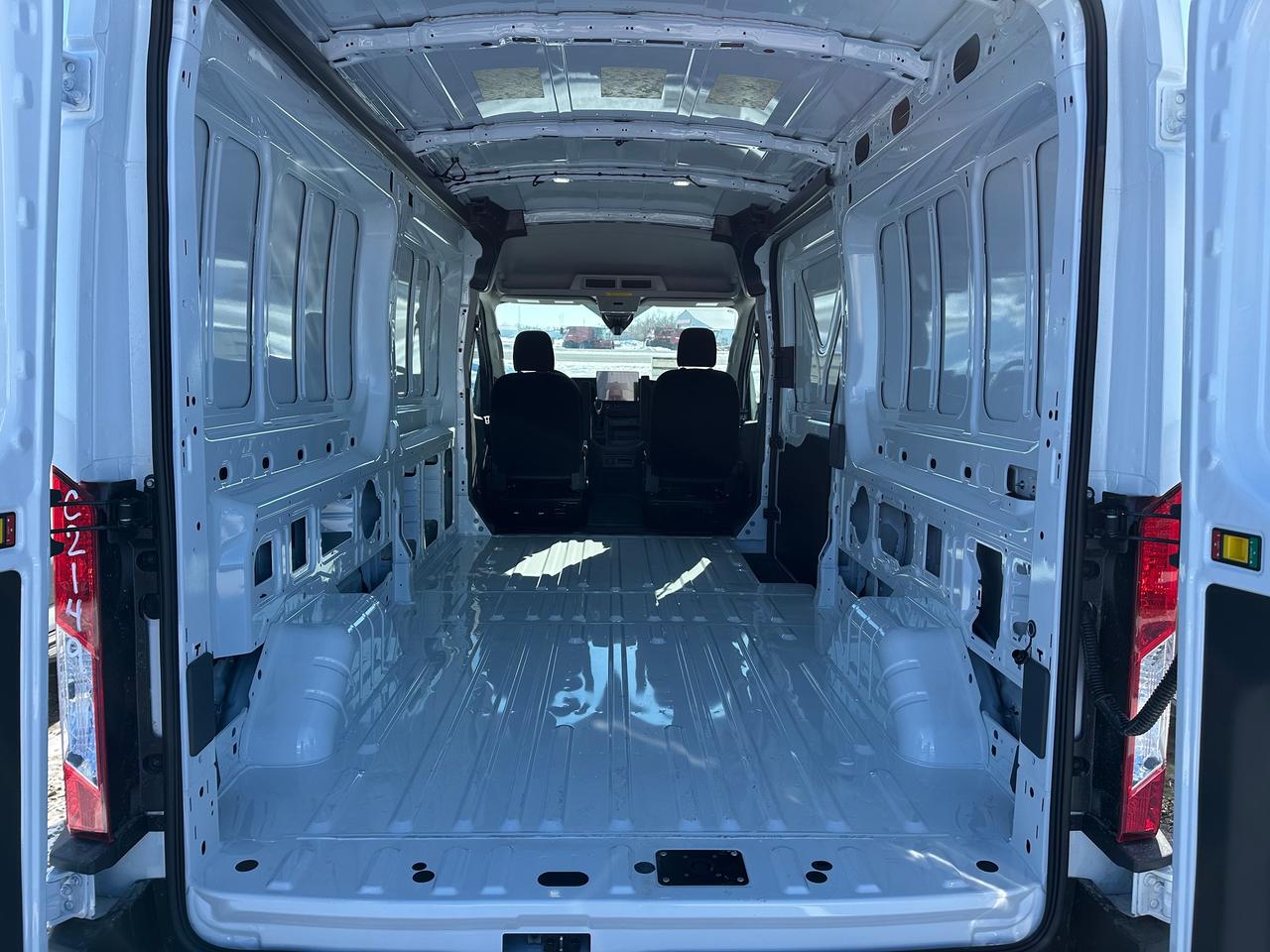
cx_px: 635
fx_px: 881
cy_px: 476
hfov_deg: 71.6
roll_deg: -1.3
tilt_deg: -8.3
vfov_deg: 56.8
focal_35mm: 24
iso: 80
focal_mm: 6.86
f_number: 1.78
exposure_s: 1/1613
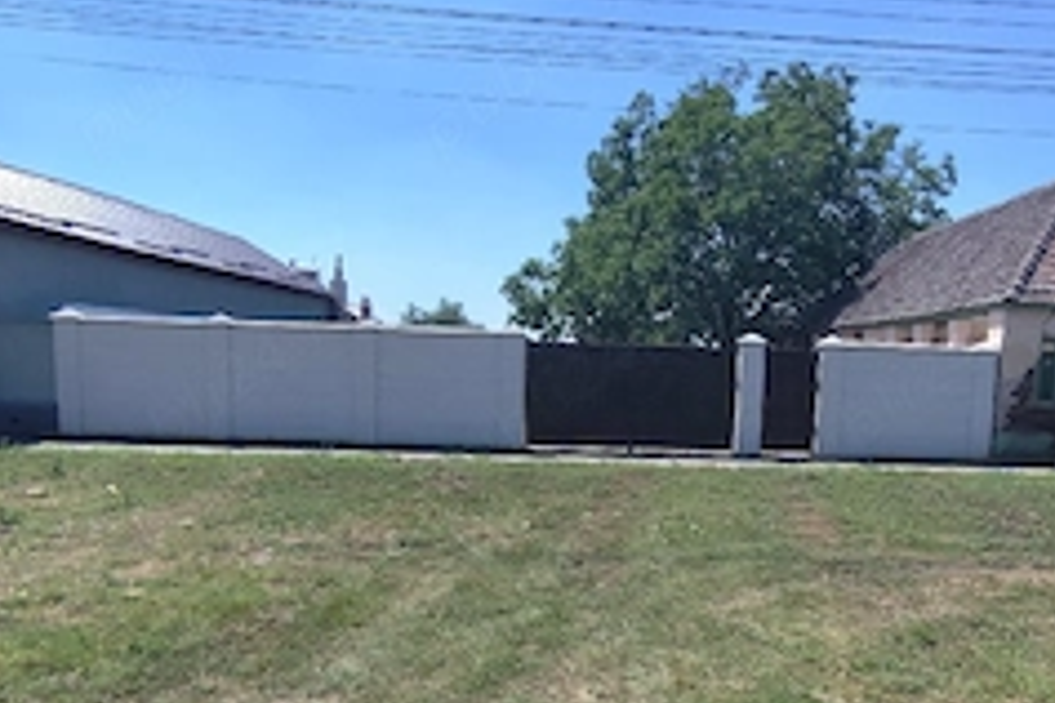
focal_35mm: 28
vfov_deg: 46.0
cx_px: 654
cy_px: 443
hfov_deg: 64.6
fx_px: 820
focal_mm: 1.65
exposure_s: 1/1667
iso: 50
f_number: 2.2
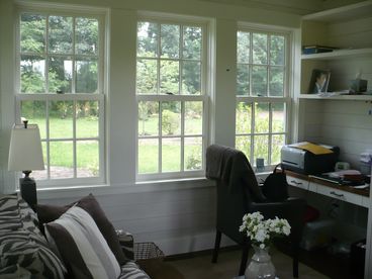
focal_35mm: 37
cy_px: 140
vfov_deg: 38.7
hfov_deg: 50.1
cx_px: 186
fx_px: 398
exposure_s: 1/30
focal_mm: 6.1
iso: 200
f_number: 2.8
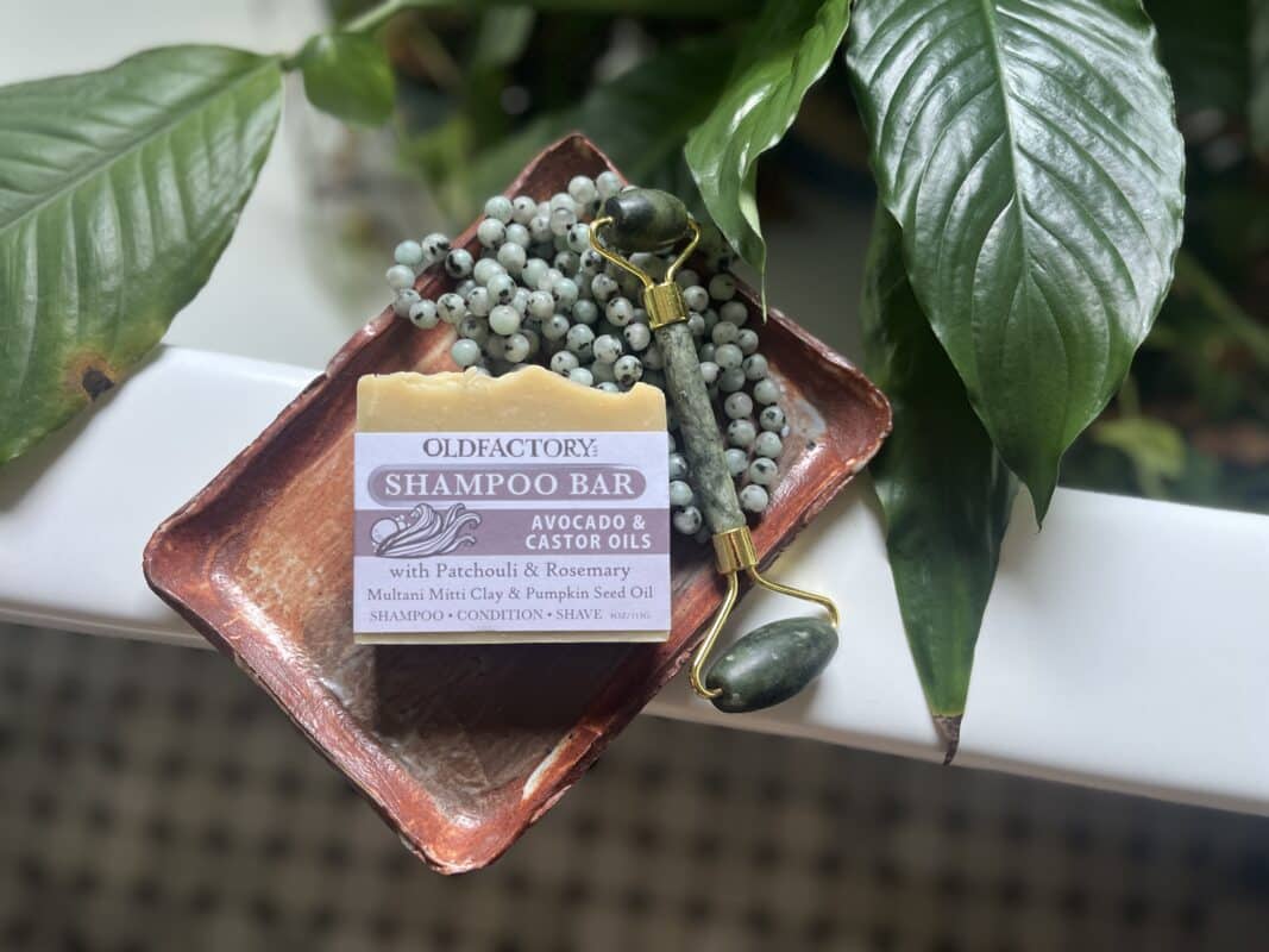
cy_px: 476
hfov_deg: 67.3
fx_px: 953
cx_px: 634
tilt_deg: -79.8
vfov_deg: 53.1
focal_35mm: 26
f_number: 1.6
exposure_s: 1/66
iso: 125
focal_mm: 5.1
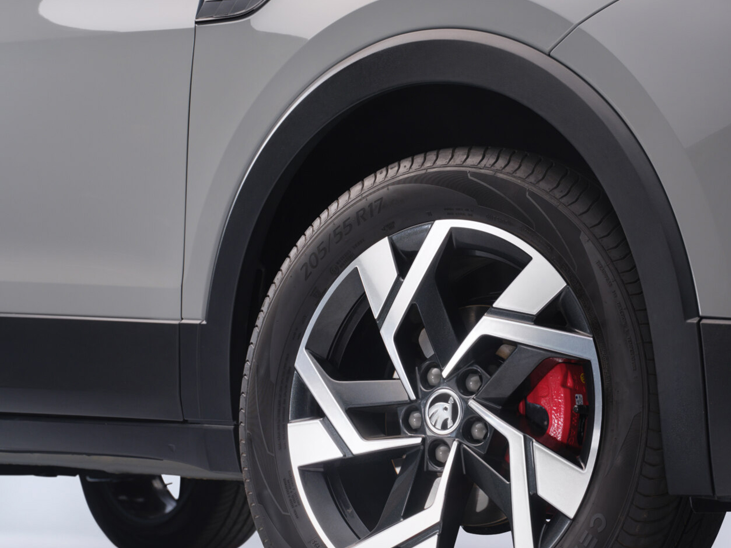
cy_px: 316
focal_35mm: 121
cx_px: 532
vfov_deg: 12.2
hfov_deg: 16.2
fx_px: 2555
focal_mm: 100
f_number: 11
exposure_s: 1/125
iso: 320
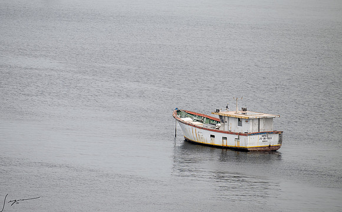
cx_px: 146
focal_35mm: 469
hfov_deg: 4.5
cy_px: 81
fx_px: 4355
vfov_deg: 2.8
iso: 1600
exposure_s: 1/1600
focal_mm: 400
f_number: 5.6
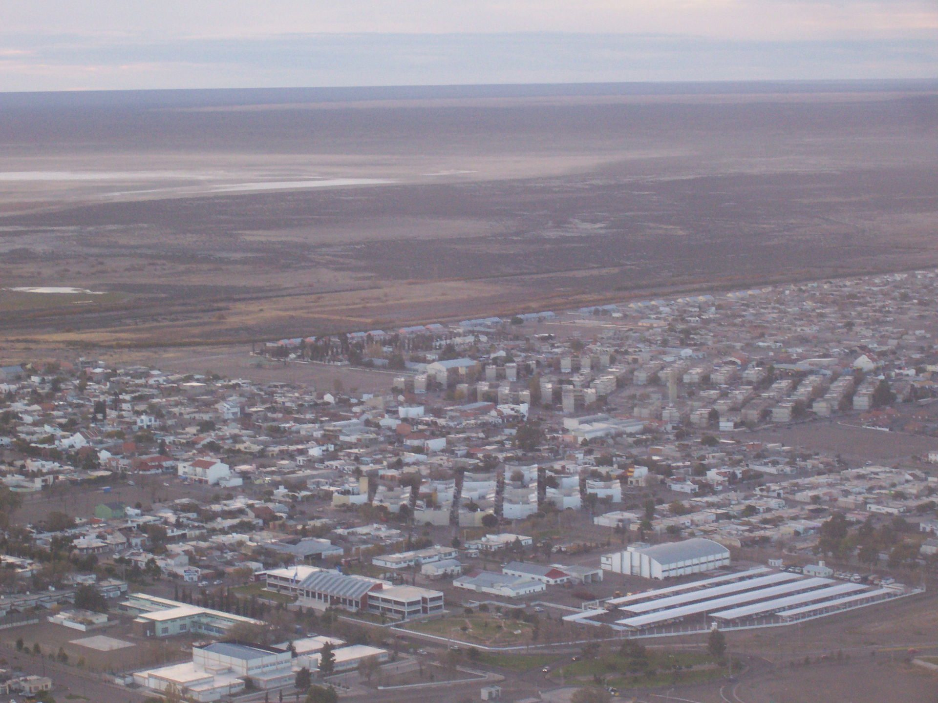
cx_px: 469
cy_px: 352
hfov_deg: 19.3
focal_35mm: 102
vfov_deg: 14.5
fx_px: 2764
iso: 143
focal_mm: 16.8
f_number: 4.6
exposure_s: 1/89.8
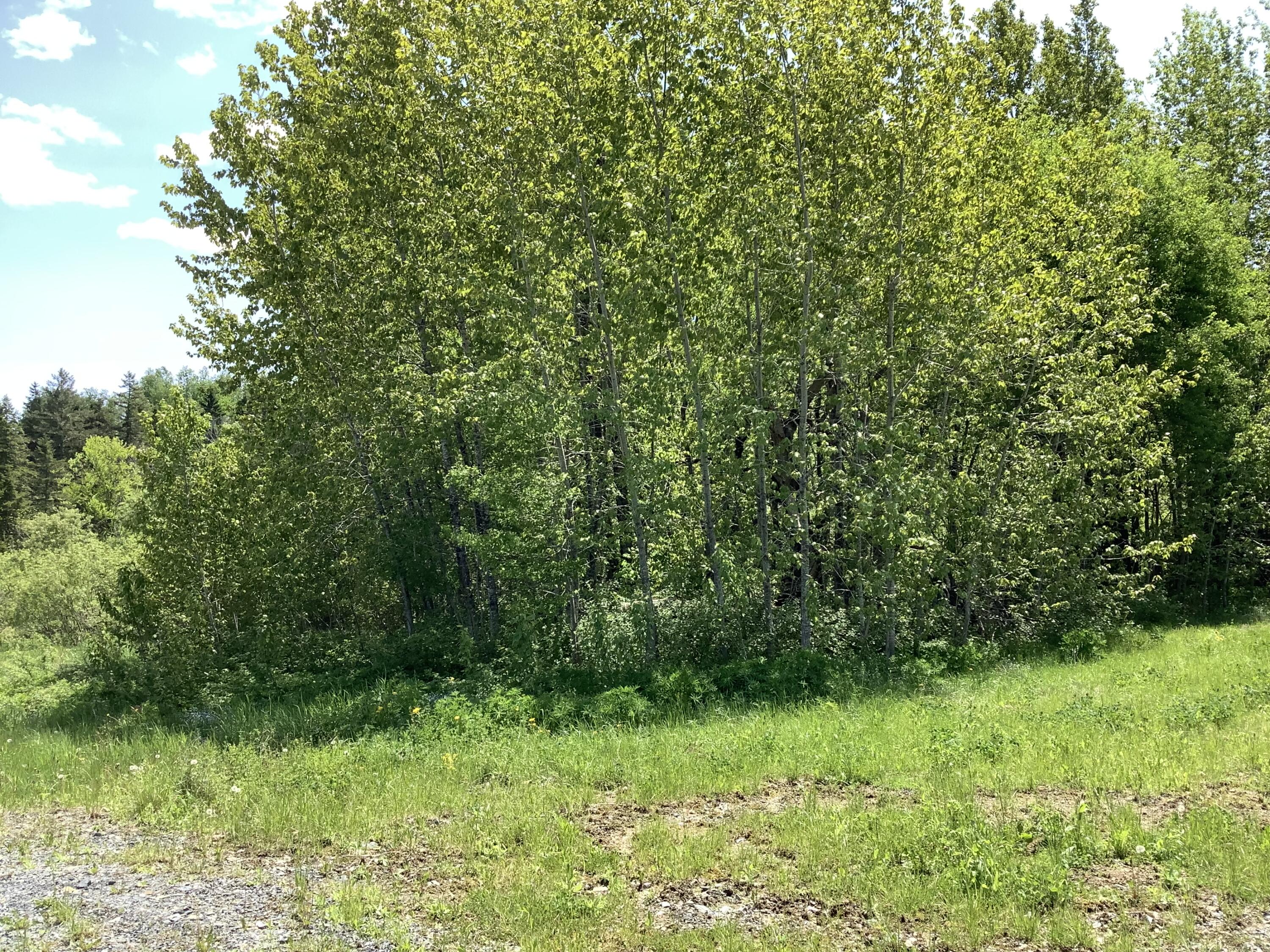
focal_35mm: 31
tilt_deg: +3.6
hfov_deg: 58.4
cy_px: 476
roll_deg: +0.7
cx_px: 635
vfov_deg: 45.4
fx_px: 1137
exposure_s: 1/522
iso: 25
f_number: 2.4
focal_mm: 3.3
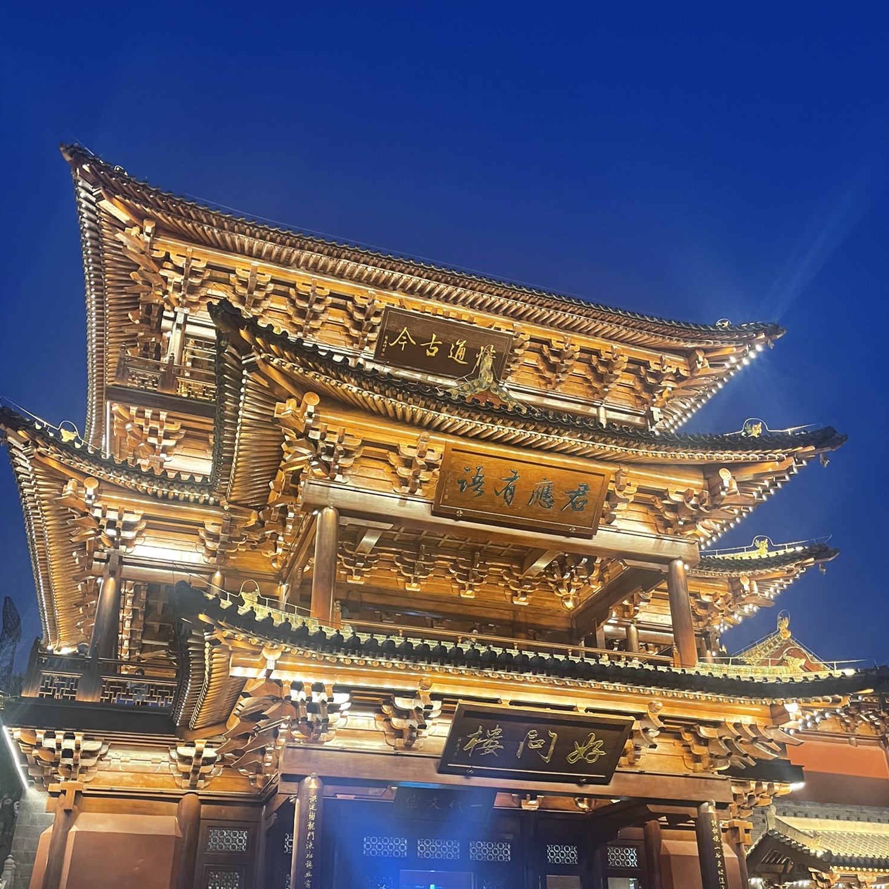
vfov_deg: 51.9
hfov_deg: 52.5
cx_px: 442
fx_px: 901
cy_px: 559
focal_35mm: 31
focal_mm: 5.1
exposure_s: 1/50
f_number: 1.6
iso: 400
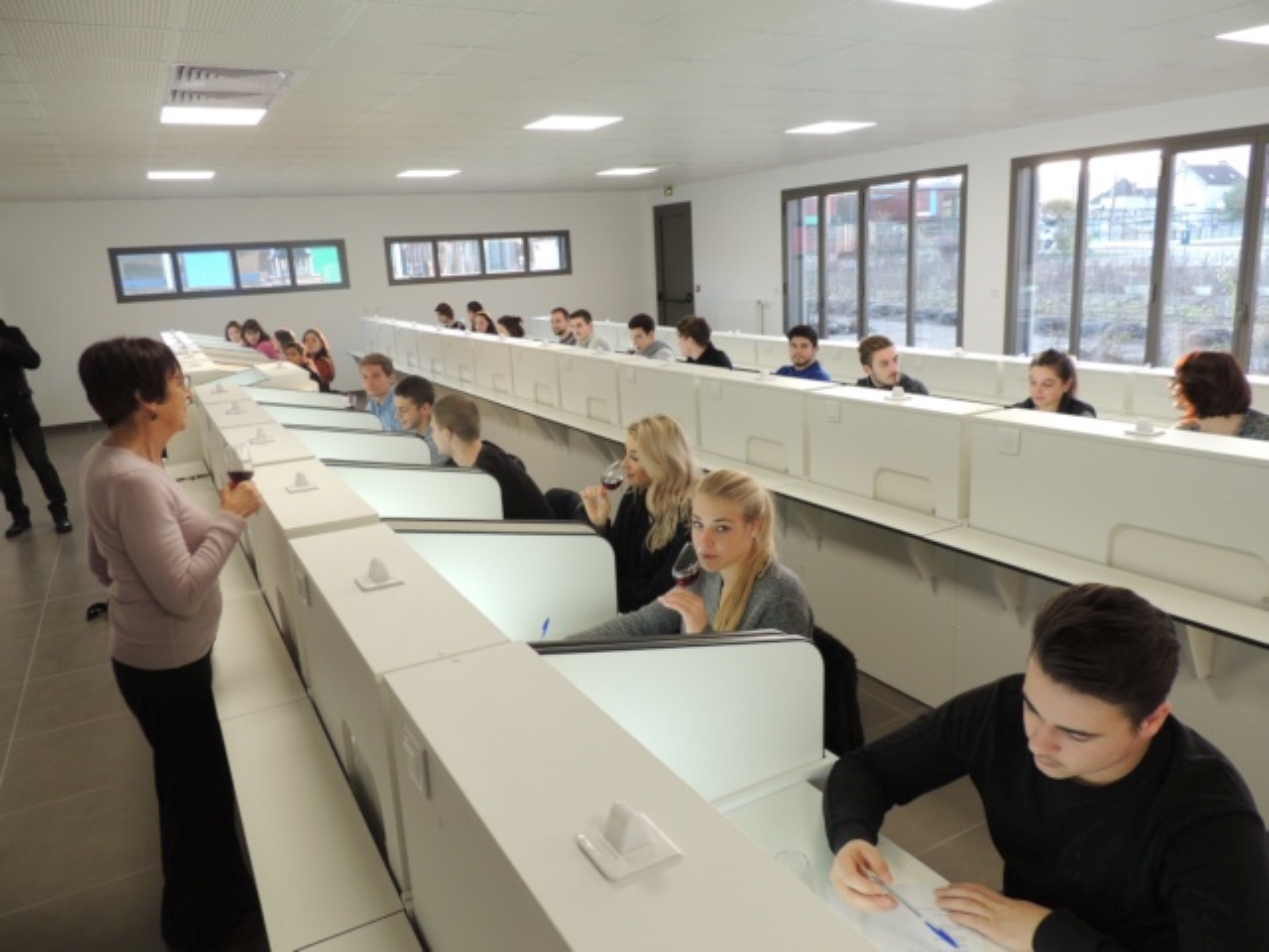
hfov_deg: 71.6
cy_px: 476
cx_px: 634
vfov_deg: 56.8
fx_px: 880
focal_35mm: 24
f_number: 3
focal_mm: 4.3
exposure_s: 1/30
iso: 125
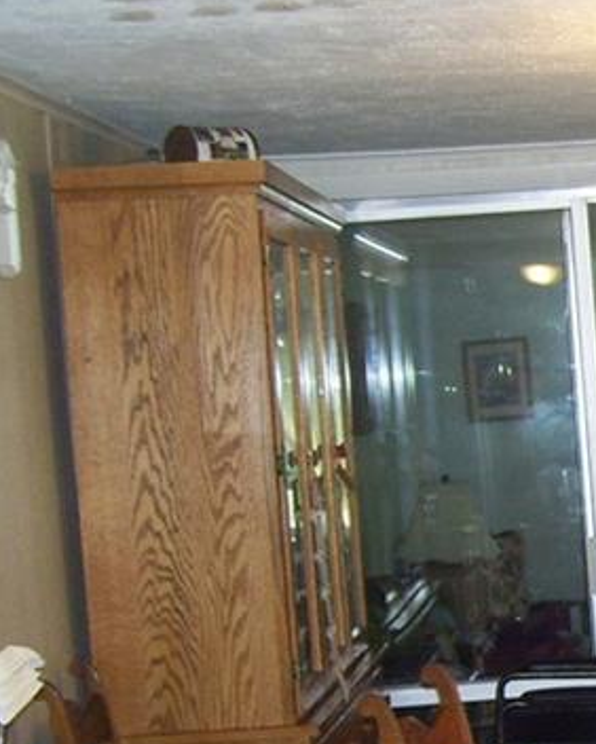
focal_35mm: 102
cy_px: 634
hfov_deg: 14.2
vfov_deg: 18.6
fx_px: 2247
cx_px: 871
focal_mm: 6
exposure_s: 1/60
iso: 200
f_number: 2.7
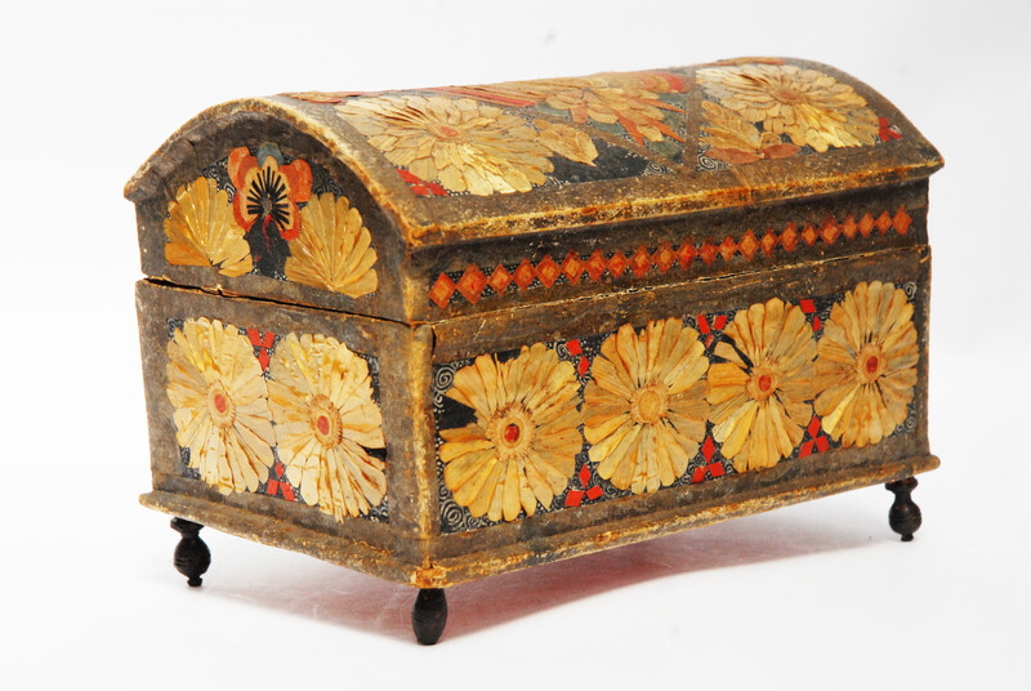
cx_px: 516
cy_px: 346
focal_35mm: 105
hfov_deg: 19.4
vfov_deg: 13.1
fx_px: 3011
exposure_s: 1/500
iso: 500
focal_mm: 70
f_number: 11
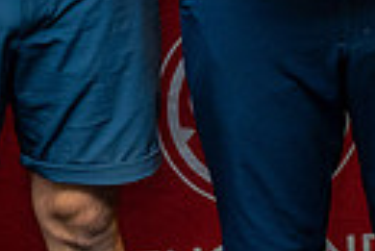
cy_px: -316
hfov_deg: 10.9
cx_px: 397
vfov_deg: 7.0
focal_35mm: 187
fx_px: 1950
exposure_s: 1/50
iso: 400
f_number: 5.6
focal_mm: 24
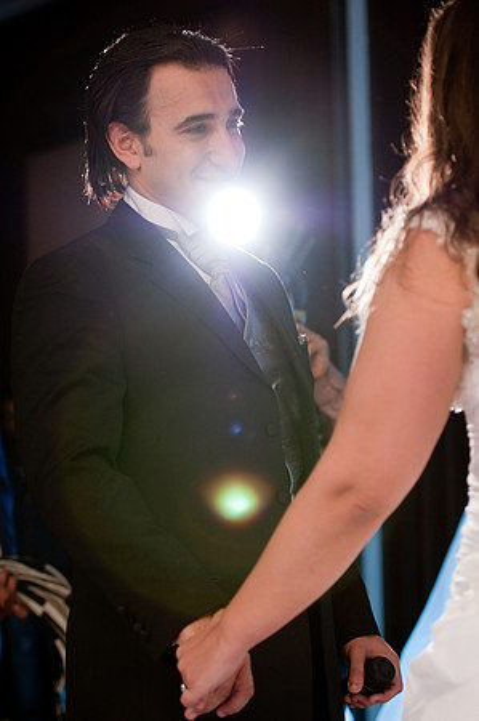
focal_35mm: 105
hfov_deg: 13.0
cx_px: 240
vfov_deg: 19.5
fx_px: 2100
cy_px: 360
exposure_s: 1/60
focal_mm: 70
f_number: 2.8
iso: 500
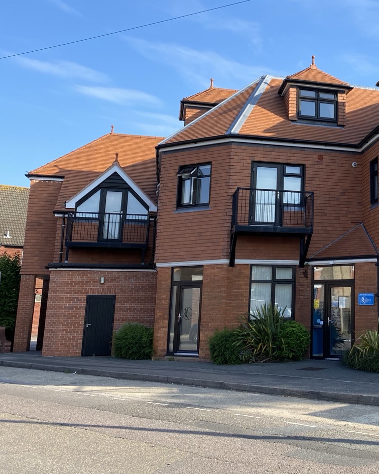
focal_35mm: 43
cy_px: 186
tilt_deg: +12.4
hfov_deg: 32.4
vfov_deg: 42.7
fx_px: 603
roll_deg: -0.3
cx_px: 368
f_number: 1.8
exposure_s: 1/1182
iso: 32
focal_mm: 4.25
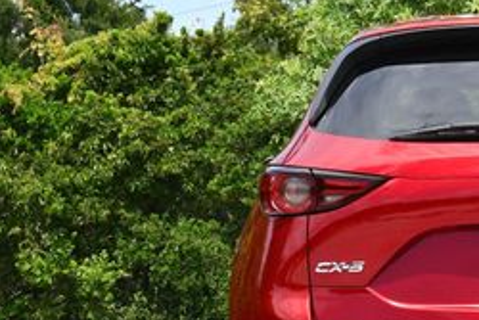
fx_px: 2183
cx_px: 548
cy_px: 286
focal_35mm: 164
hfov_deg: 12.3
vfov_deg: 8.4
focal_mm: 32
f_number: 8
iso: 140
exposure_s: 1/250
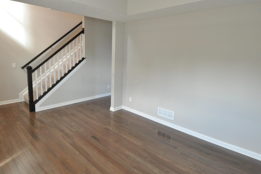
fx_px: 152
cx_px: 111
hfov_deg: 80.7
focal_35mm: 21
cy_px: 79
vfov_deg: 59.4
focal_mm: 12
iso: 1000
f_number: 6.3
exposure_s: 1/80
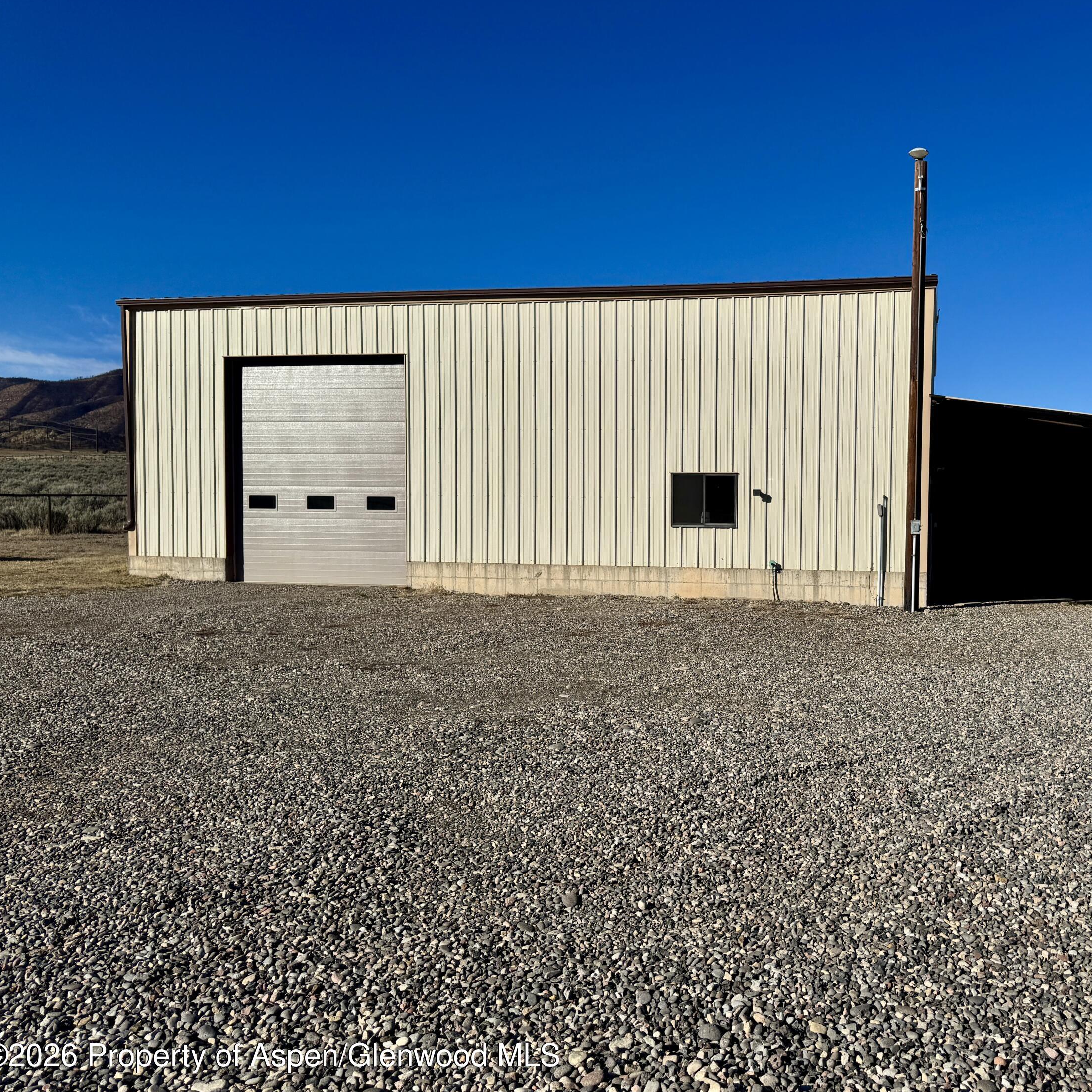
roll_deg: -0.5
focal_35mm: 29
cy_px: 546
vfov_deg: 55.6
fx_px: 1035
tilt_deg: -2.4
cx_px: 729
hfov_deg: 54.5
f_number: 1.78
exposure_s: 1/9009
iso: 80
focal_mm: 6.76
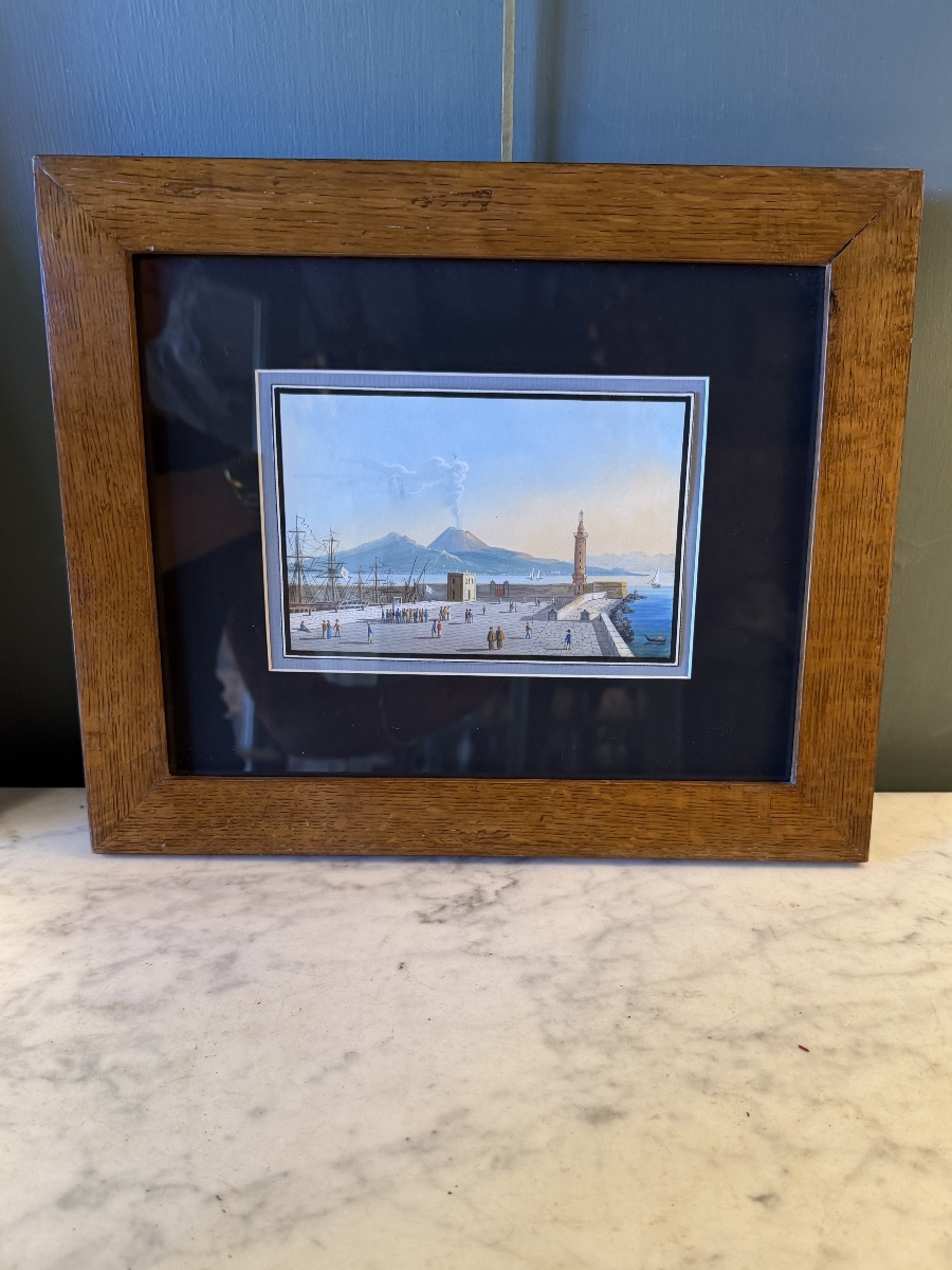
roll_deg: -1.8
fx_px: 880
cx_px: 476
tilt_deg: -28.5
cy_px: 635
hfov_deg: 56.8
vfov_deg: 71.6
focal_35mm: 24
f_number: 1.78
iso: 200
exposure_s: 1/105
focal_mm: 6.76
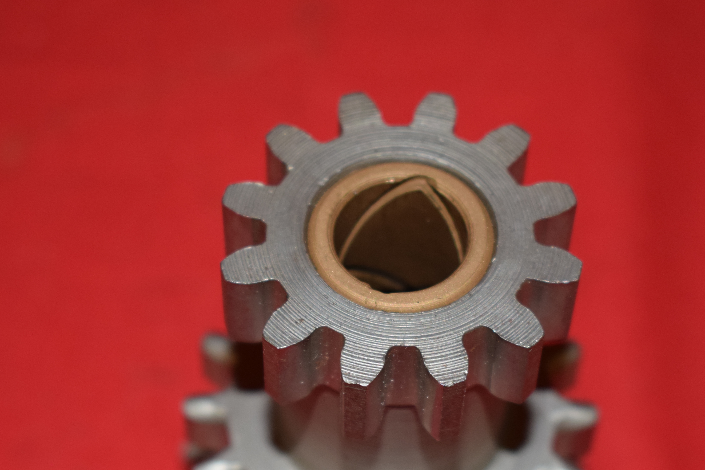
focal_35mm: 108
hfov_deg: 18.9
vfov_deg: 12.7
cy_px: 340
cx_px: 375
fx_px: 2115
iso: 640
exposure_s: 1/160
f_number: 5.3
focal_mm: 48
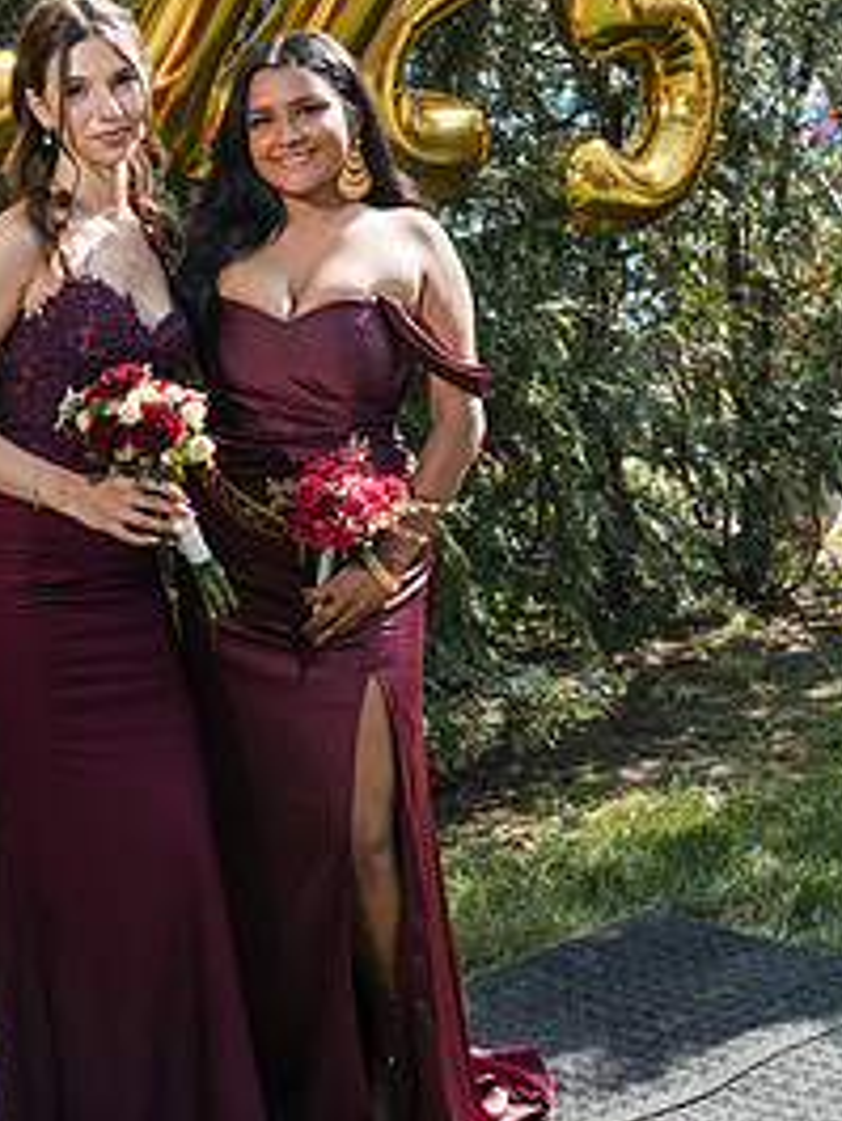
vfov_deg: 25.9
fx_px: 2430
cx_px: 245
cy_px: 453
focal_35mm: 75
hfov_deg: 19.6
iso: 200
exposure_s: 1/250
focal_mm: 46
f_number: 5
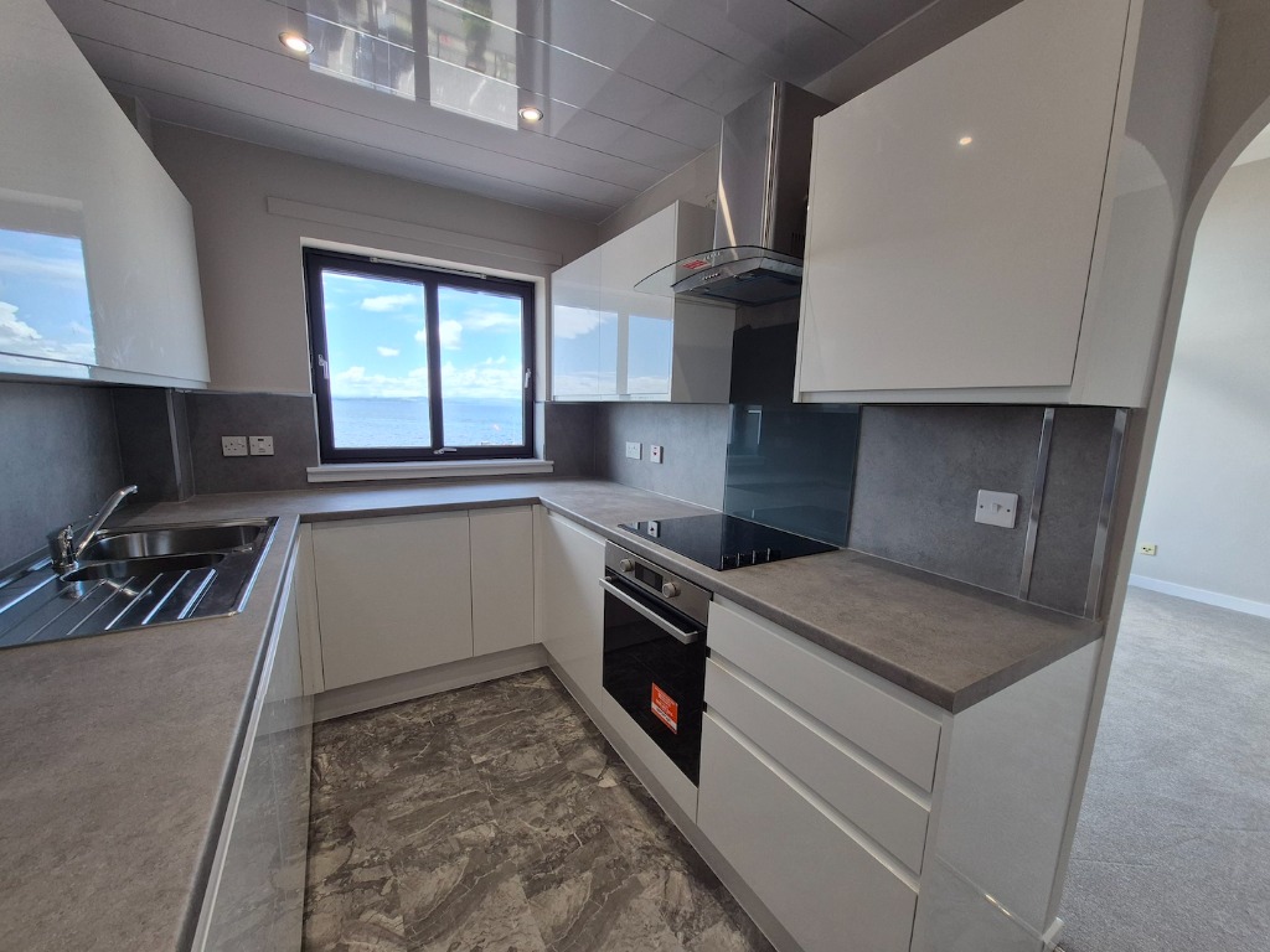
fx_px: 477
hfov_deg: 106.2
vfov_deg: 89.9
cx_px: 635
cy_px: 476
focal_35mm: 13
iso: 50
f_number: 2.2
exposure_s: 1/170
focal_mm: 1.74
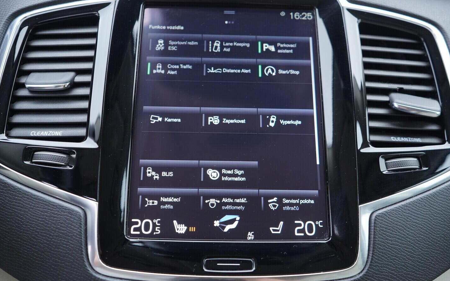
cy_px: 135
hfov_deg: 52.8
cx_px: 224
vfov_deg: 34.4
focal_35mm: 37
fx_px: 454
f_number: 2.8
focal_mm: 24
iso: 320
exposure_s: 1/40
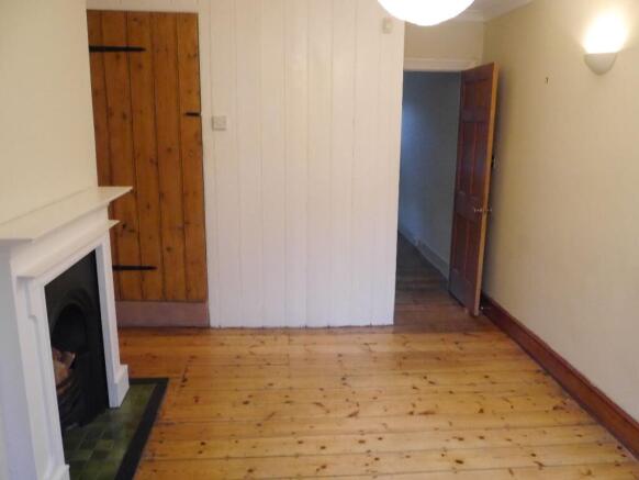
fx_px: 517
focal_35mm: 28
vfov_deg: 49.8
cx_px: 320
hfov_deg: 63.4
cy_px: 240
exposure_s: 1/20
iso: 3200
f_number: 7.1
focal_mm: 14
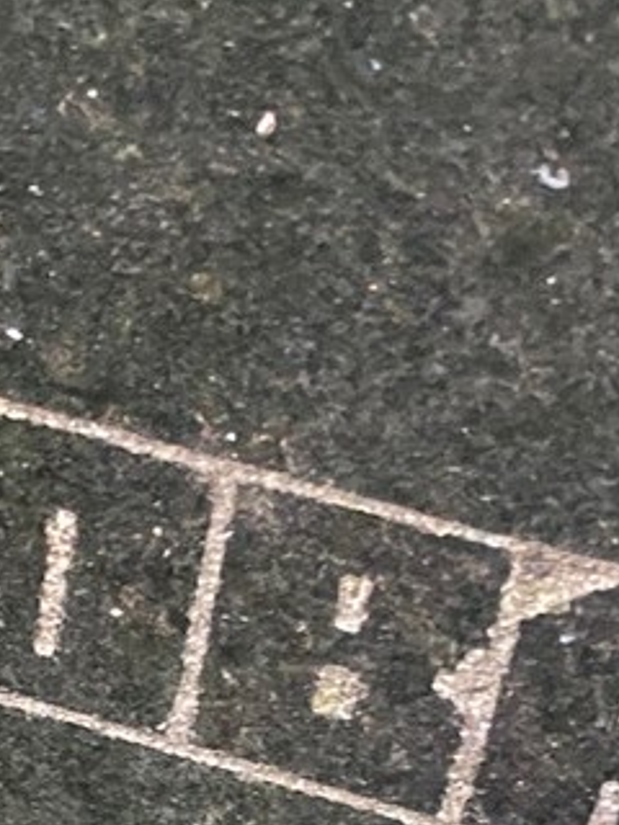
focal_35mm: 117
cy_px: 1000
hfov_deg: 12.1
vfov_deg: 16.1
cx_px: -310
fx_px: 2790
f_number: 1.8
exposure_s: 1/60
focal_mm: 4.25
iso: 500
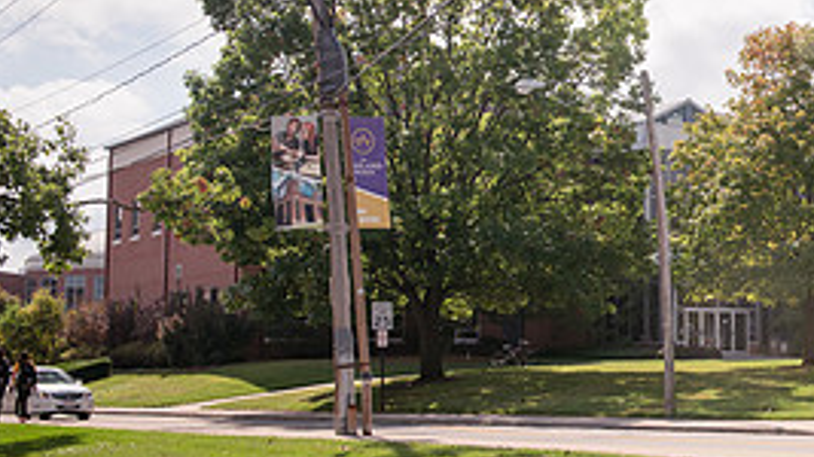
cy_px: 172
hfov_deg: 25.3
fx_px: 1769
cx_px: 704
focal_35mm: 82
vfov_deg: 14.7
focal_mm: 36
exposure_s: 1/400
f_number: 6.3
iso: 250
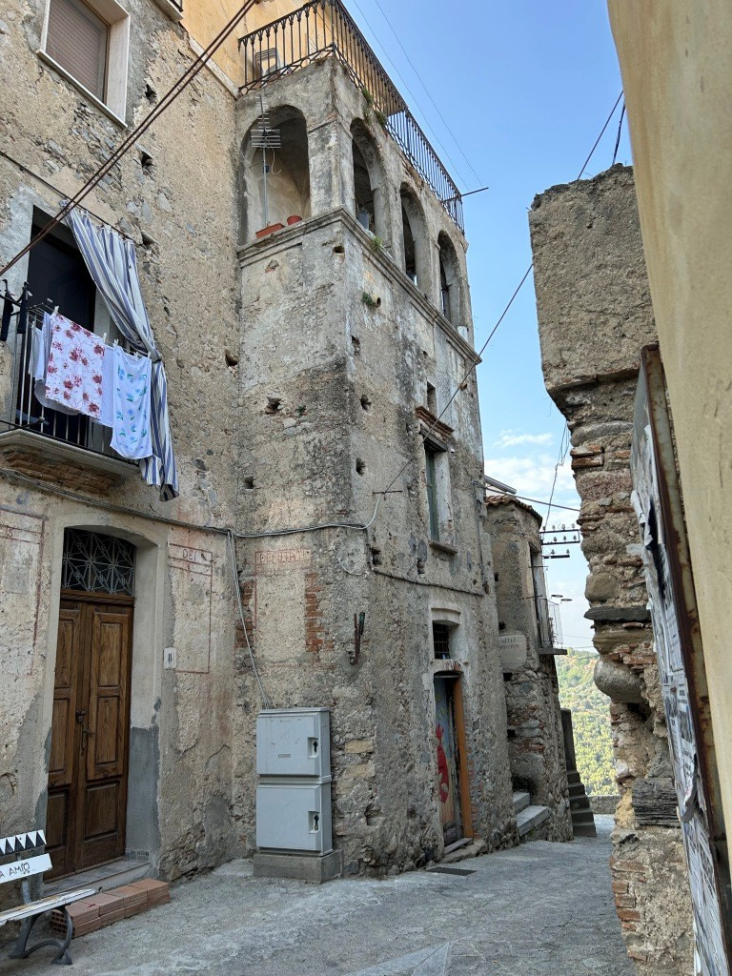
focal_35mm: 26
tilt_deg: +15.9
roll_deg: +2.2
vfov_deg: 67.3
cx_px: 366
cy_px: 488
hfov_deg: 53.1
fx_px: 733
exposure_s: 1/552
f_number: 1.5
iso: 50
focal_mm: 5.7
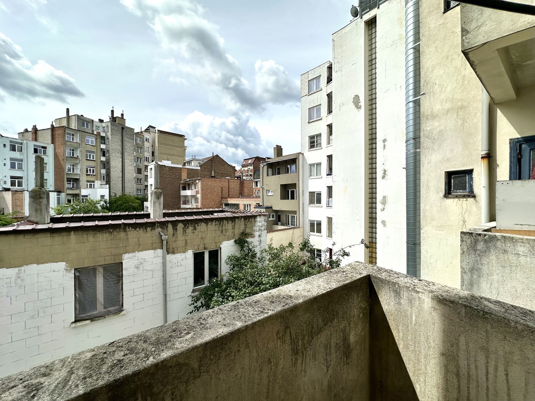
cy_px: 200
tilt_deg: +0.5
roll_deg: +0.7
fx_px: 216
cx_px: 268
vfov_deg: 85.7
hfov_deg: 102.1
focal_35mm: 14
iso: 50
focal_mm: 2.22
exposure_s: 1/3040
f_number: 2.2
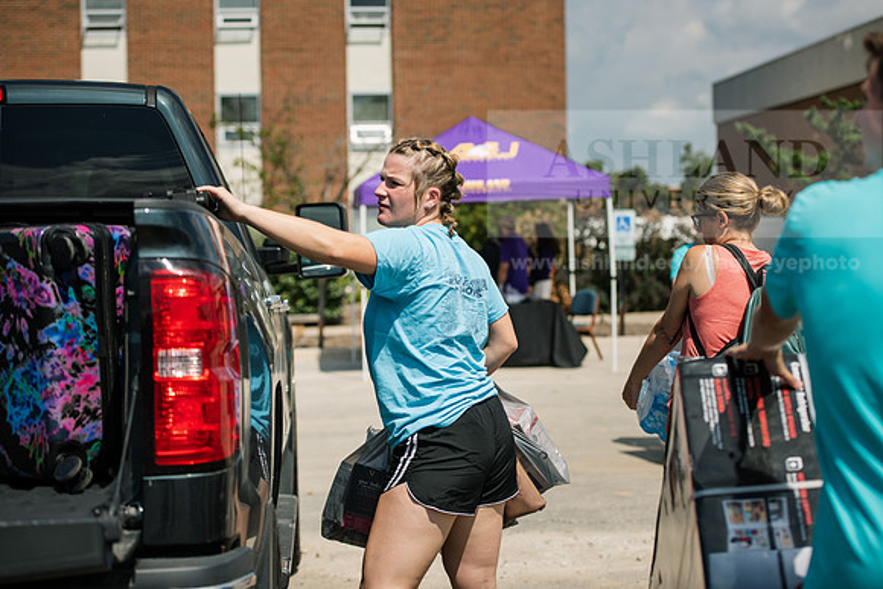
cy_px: 294
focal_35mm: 70
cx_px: 442
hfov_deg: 28.8
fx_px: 1717
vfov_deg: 19.5
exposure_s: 1/1250
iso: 64
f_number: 3.5
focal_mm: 70
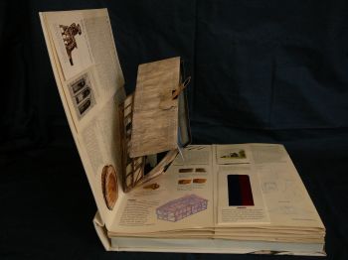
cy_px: 130
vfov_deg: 40.7
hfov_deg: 52.7
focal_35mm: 35
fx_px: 352
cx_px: 174
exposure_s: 1/8
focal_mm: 5.2
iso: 200
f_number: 2.8
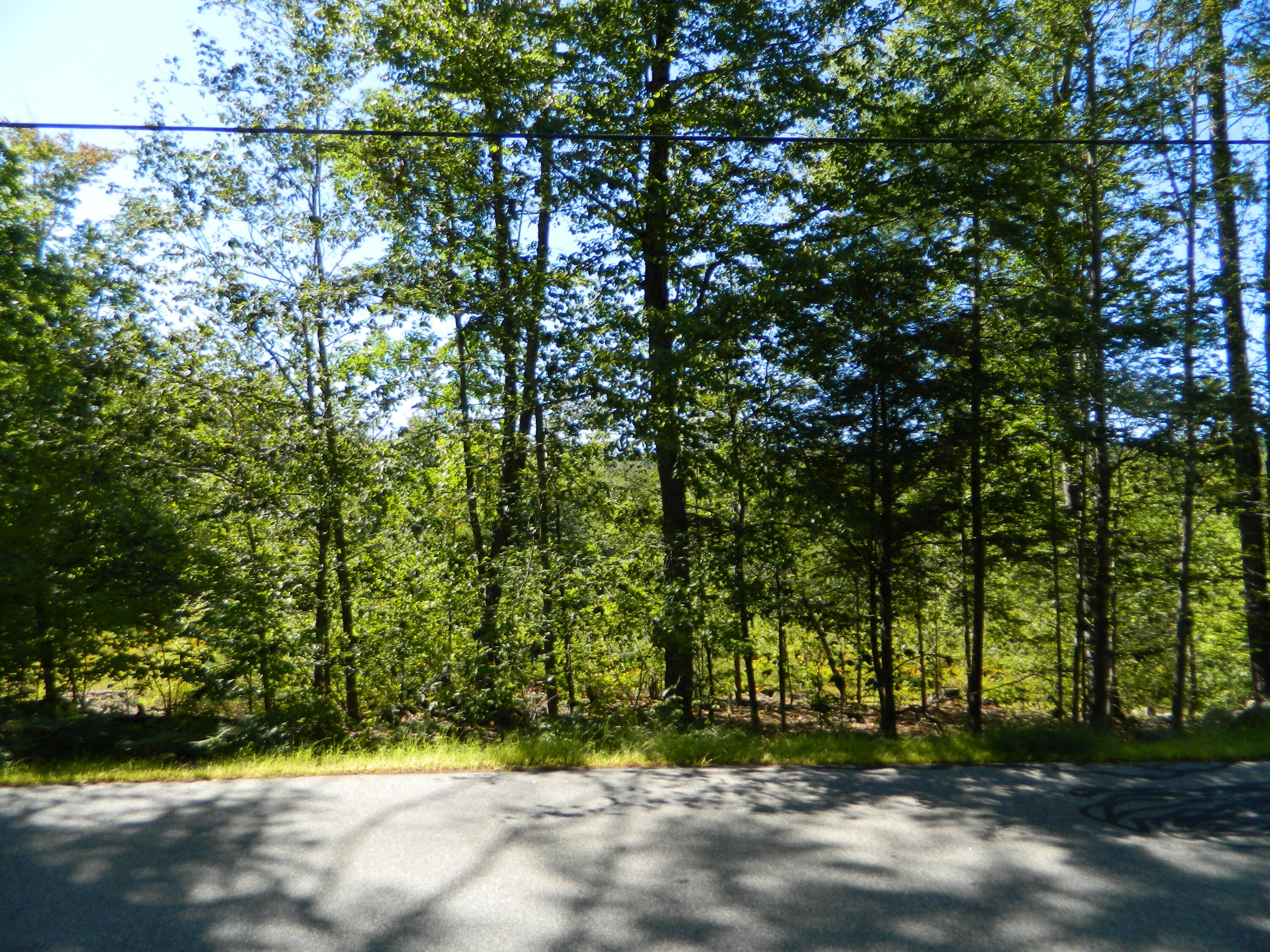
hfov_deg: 69.4
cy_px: 476
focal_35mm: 25
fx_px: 917
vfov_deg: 54.9
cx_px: 635
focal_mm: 4.5
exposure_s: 1/400
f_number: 3.1
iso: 80
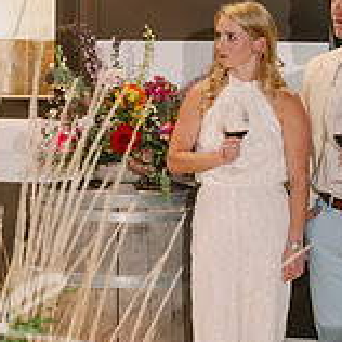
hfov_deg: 10.8
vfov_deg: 11.0
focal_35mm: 159
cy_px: 152
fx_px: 1777
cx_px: -58
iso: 2500
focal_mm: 51
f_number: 2.8
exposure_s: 1/100
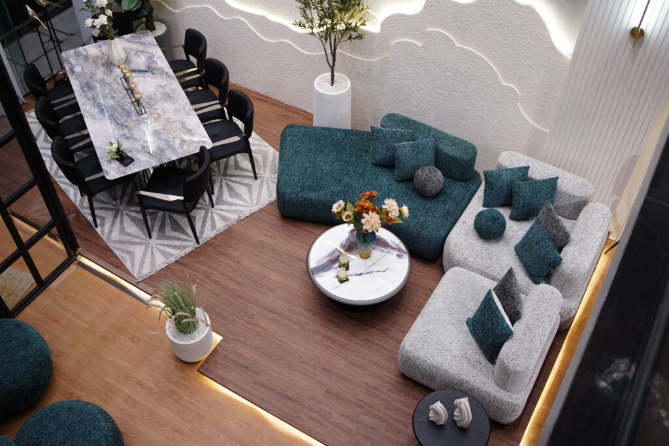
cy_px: 223
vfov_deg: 37.9
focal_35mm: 35
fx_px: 650
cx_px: 334
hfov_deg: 54.4
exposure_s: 1/50
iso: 320
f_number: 3.5
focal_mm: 35
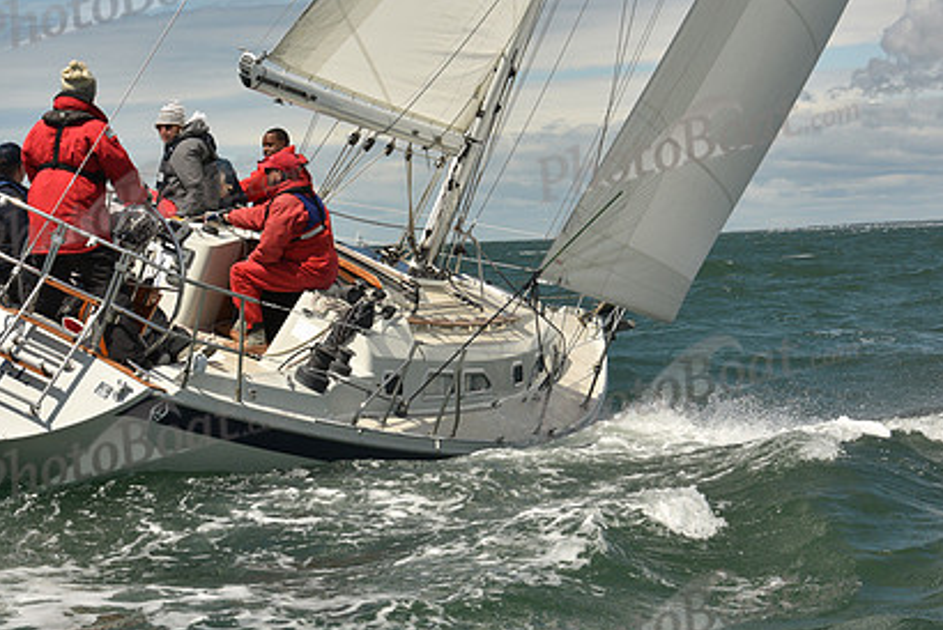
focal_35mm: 99
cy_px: 295
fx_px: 2595
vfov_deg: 13.8
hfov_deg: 20.6
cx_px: 419
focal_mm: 70
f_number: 13
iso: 320
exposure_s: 1/800
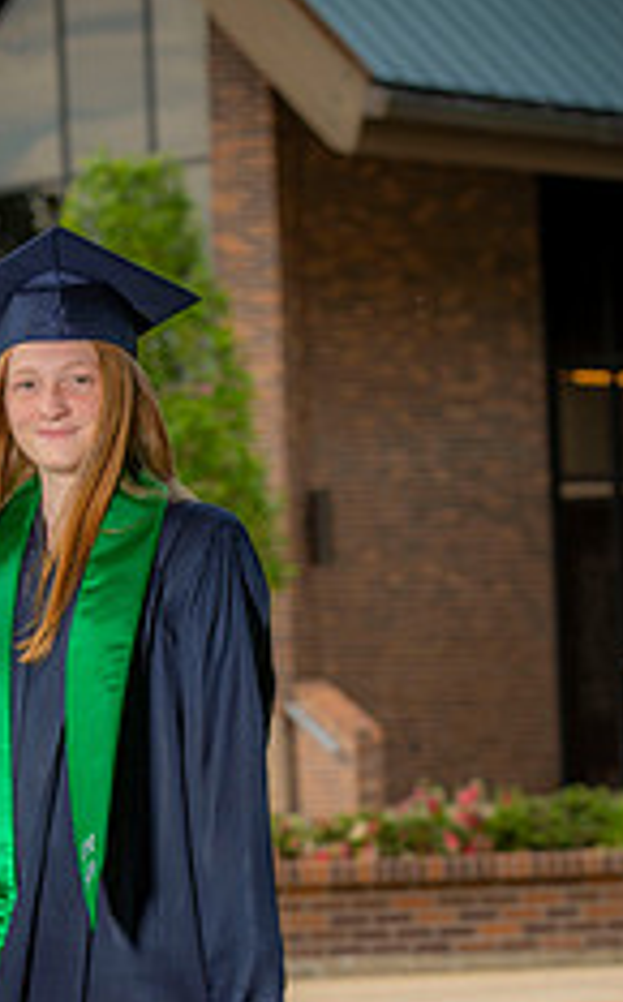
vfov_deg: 10.8
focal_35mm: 193
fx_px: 5259
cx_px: 88
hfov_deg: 6.8
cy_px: 817
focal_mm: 98
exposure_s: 1/250
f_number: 5.6
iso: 80
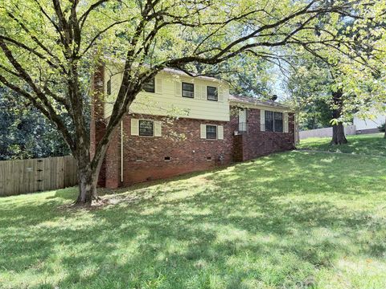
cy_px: 150
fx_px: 279
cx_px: 200
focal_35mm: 25
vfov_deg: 54.9
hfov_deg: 69.4
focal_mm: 6.76
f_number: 1.78
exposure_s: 1/423
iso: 80
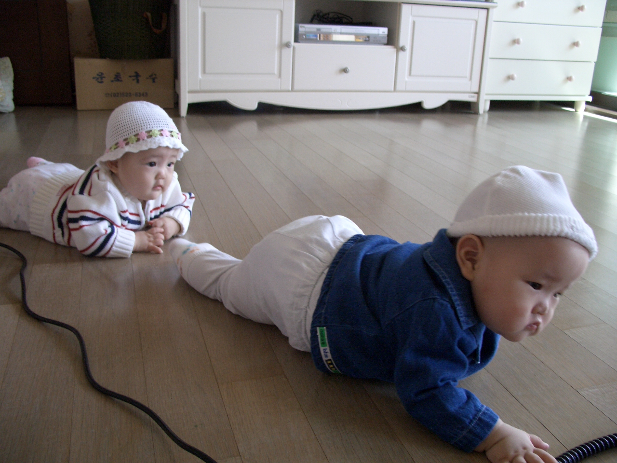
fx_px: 588
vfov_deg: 42.9
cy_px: 232
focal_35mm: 33
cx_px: 308
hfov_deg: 55.4
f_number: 2.8
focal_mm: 7.1
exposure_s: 1/100
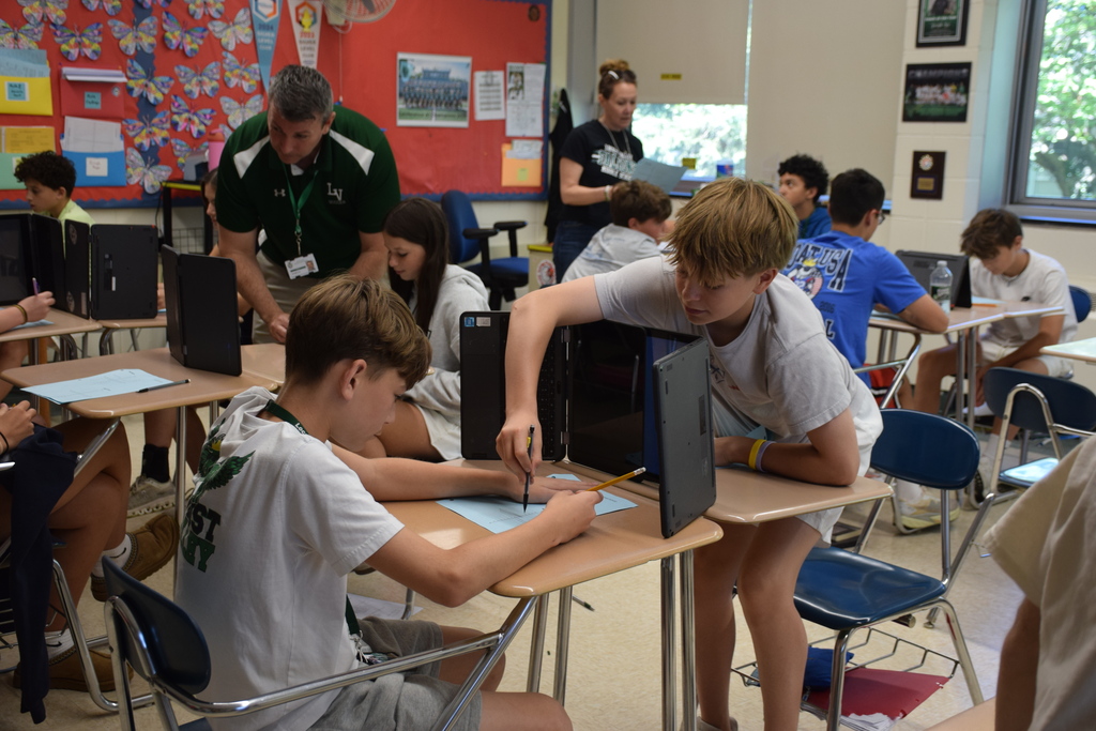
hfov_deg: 43.6
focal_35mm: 45
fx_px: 1370
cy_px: 366
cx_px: 548
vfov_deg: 29.9
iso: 500
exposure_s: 1/60
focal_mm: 30
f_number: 4
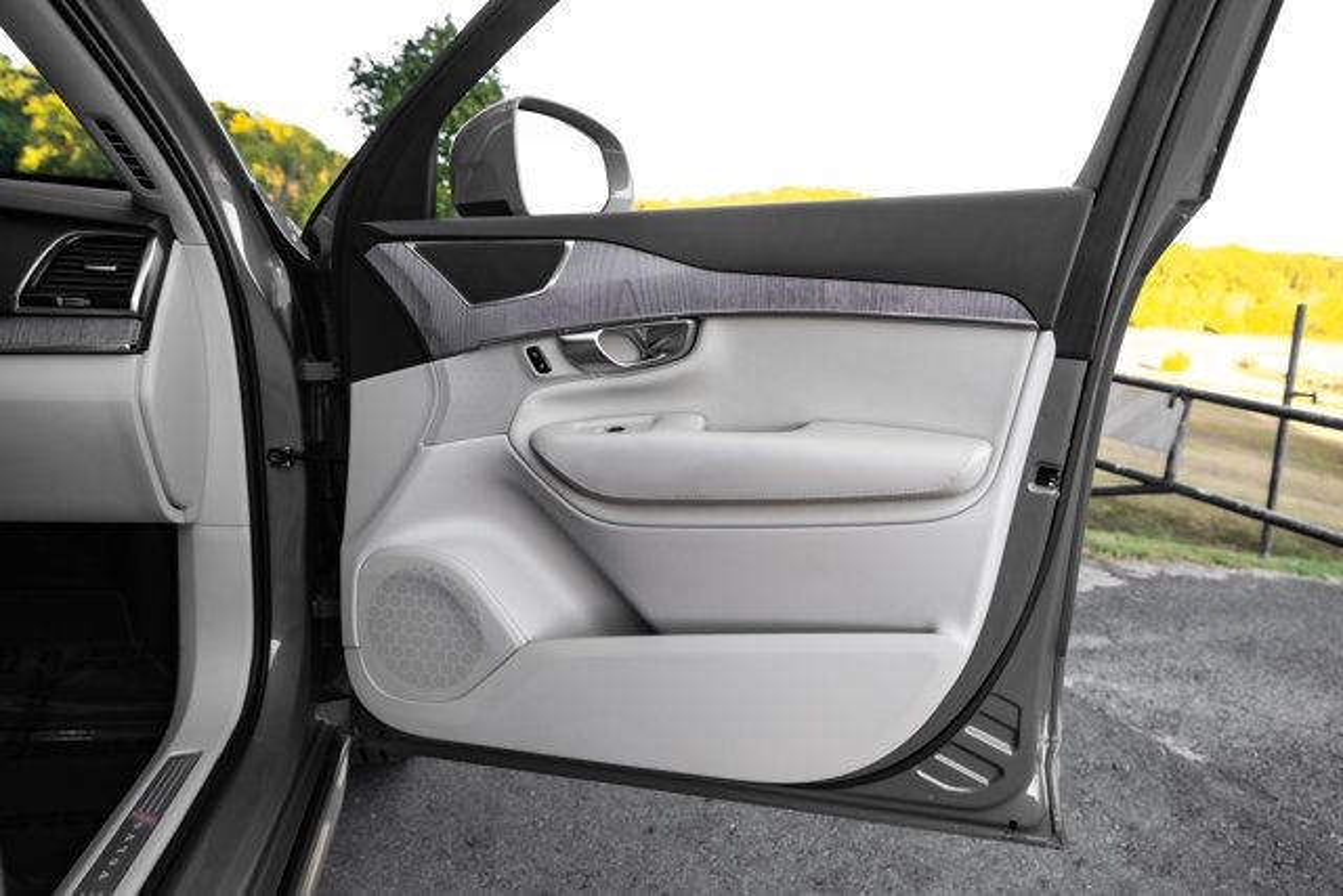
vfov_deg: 53.2
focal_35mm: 24
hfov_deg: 73.7
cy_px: 448
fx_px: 895
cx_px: 672
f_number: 5
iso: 800
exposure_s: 1/320
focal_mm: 24
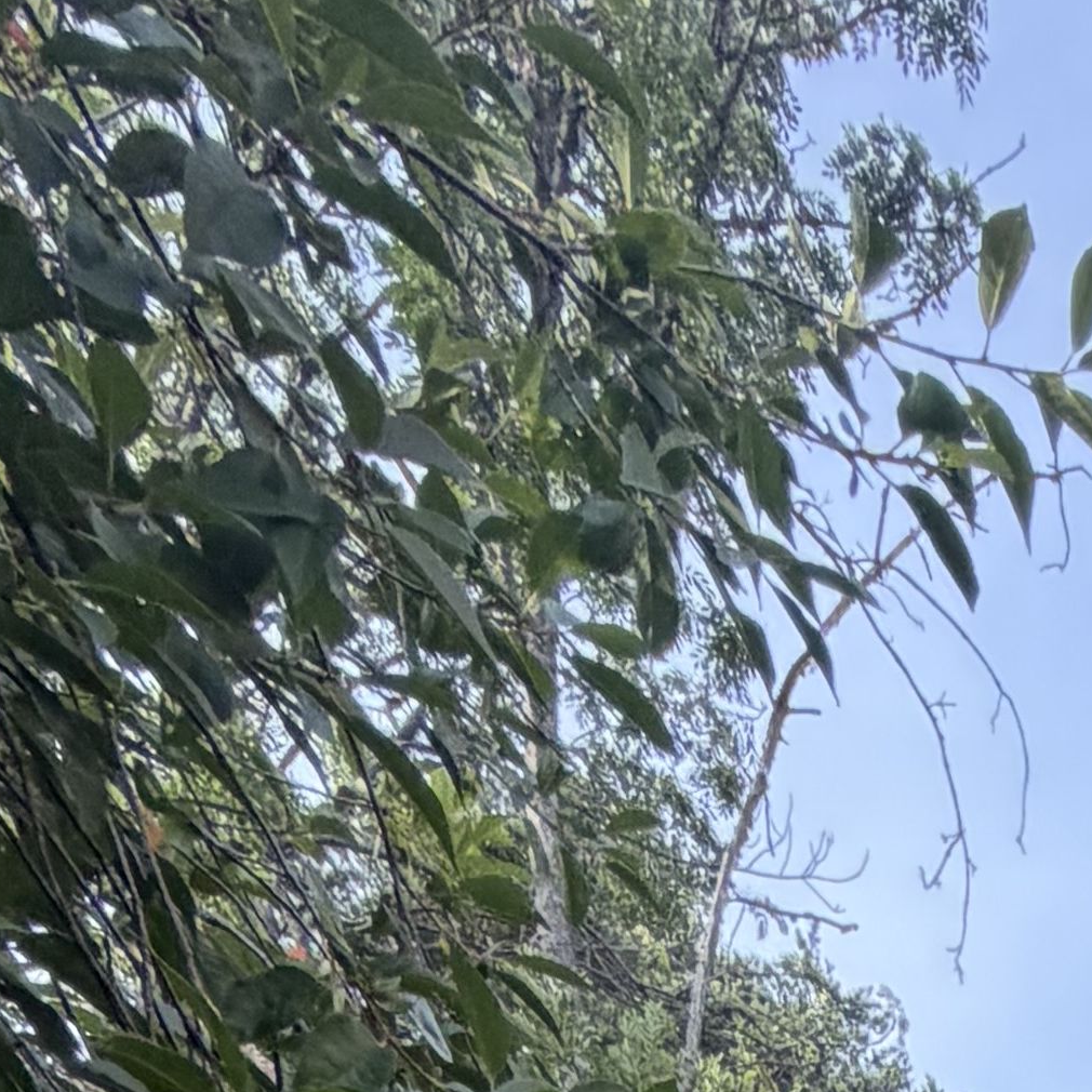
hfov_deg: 20.1
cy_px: 2945
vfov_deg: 13.1
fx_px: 2498
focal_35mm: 70
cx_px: 1770
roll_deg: +1.3
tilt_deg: +2.0
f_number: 2.2
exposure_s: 1/347
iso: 50
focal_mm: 2.22
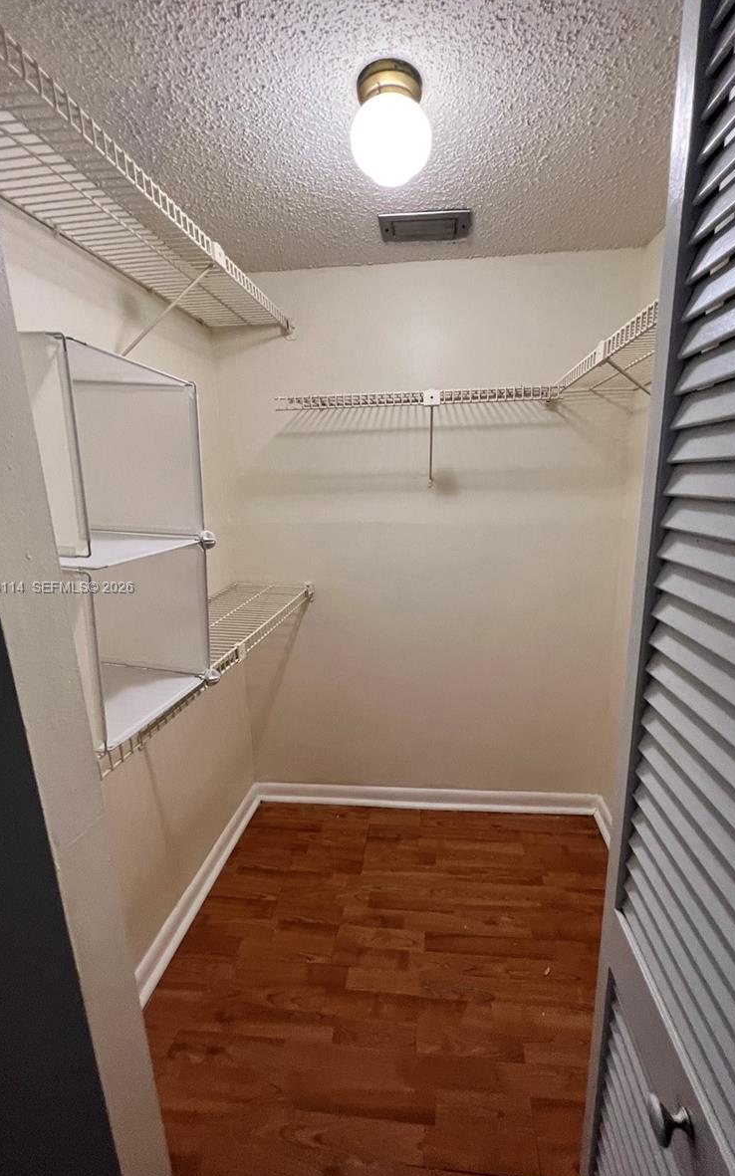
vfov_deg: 105.3
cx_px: 397
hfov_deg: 78.5
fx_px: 449
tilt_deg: -11.9
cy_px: 588
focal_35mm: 14
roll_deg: +2.9
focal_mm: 1.57
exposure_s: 1/60
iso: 200
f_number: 1.8
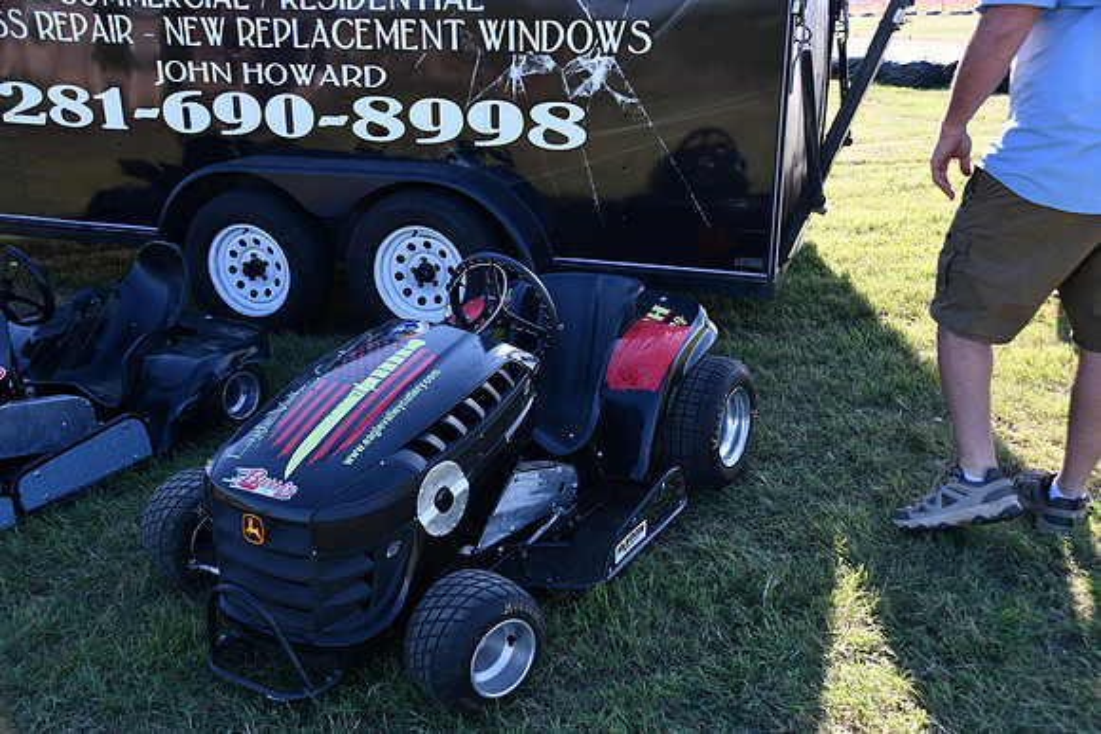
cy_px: 367
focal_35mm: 33
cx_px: 550
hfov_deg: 57.2
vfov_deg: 40.0
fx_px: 1009
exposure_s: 1/250
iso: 200
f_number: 5.6
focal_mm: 22
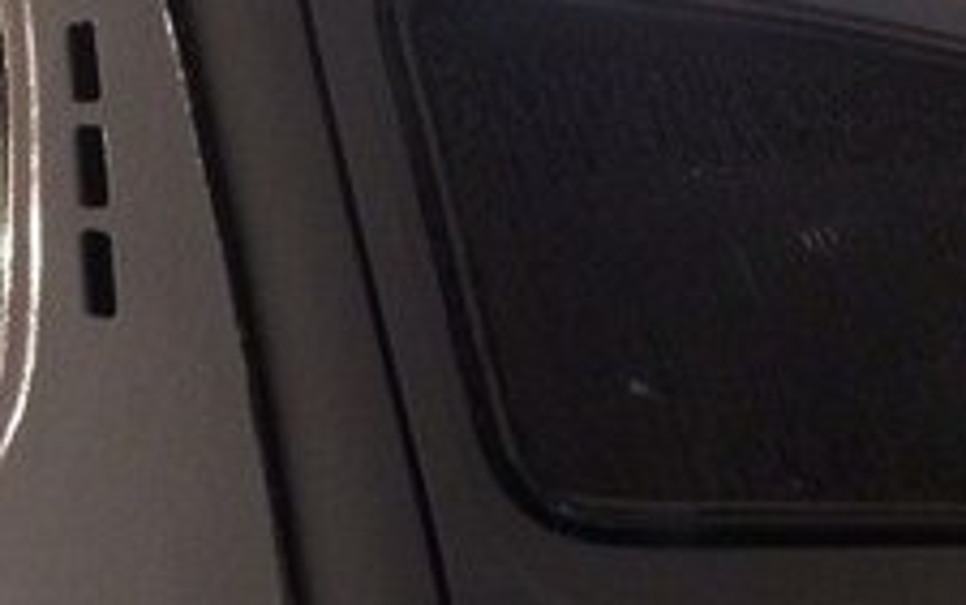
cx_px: 4
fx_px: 2371
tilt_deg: -9.6
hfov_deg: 22.2
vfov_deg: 13.9
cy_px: 809
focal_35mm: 90
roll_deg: -3.2
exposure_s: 1/17
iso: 250
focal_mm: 4.15
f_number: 2.2
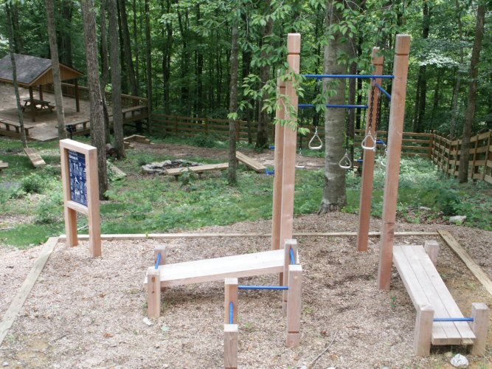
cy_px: 184
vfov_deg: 30.9
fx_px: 668
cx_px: 246
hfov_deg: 40.4
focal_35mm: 47
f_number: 6.7
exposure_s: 1/60
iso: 100
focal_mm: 12.07
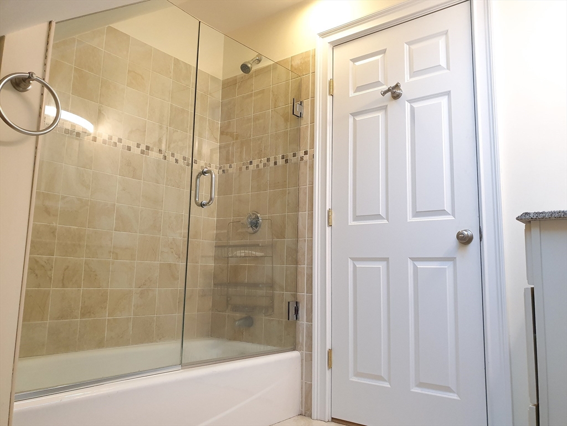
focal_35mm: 26
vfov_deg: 53.1
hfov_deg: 67.3
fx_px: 426
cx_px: 284
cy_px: 213
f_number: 2.4
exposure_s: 1/60
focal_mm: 4.3
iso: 160
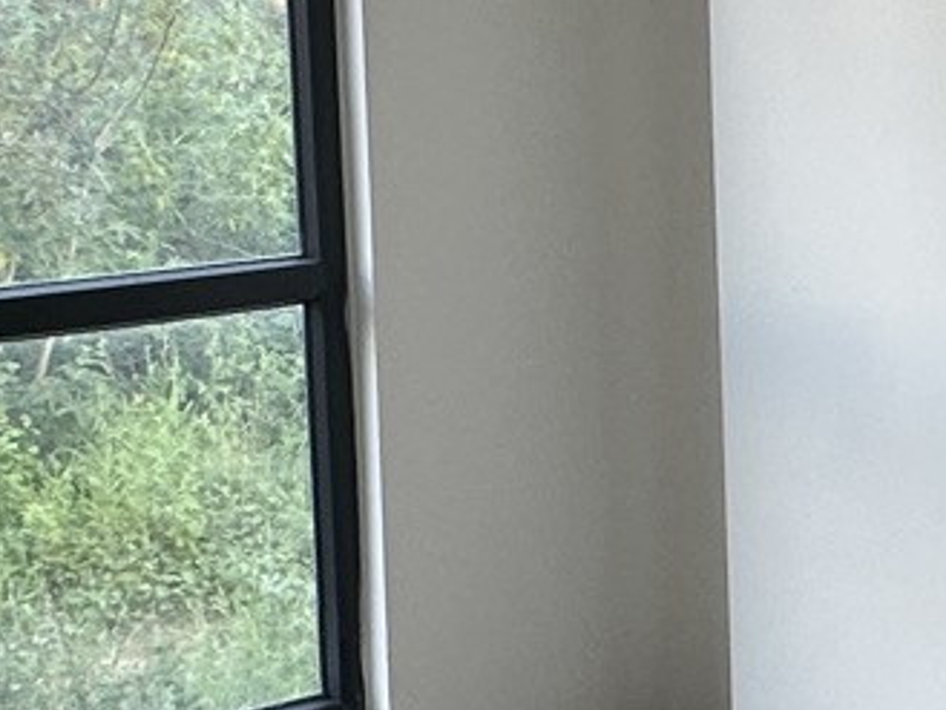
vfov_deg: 17.4
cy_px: 339
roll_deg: -0.6
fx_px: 2324
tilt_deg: -9.7
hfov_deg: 21.7
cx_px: 1064
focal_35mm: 85
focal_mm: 2.22
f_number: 2.2
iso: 100
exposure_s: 1/99
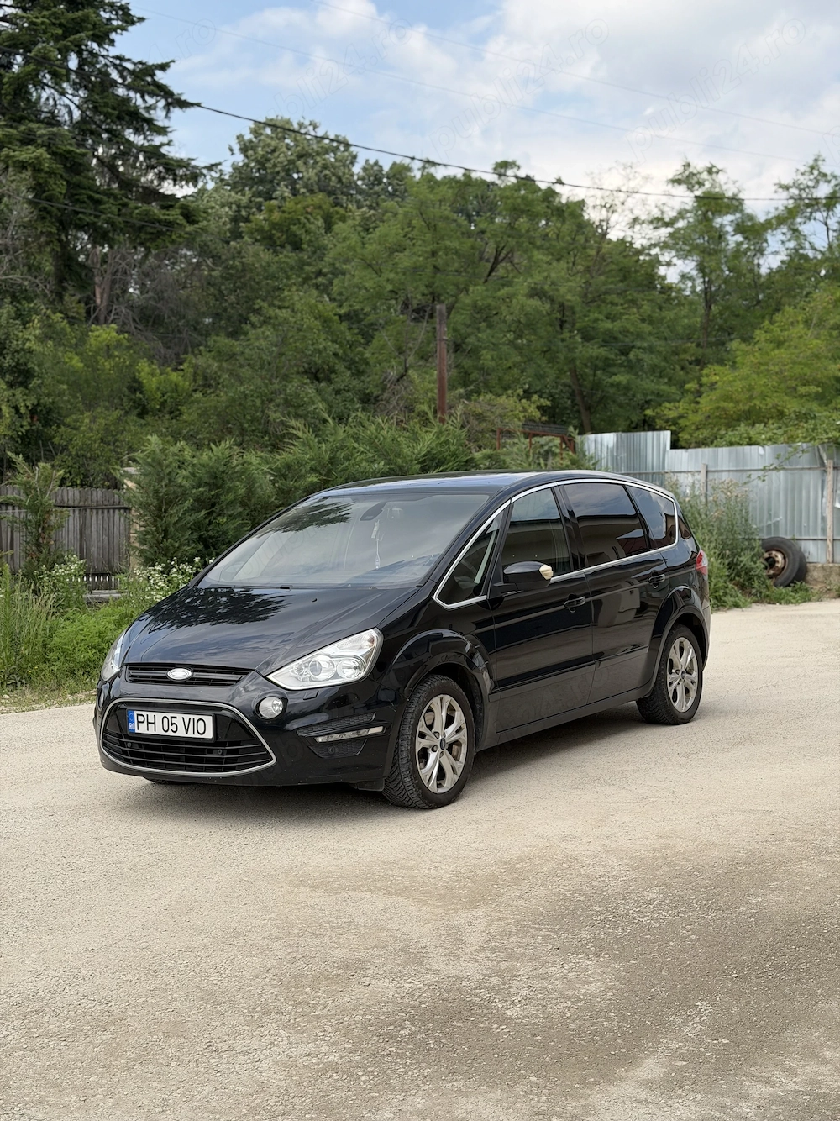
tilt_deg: -2.0
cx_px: 420
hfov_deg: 30.3
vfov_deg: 39.7
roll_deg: -0.7
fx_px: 1554
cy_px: 560
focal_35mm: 48
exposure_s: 1/2762
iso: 64
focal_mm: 6.76
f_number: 1.78
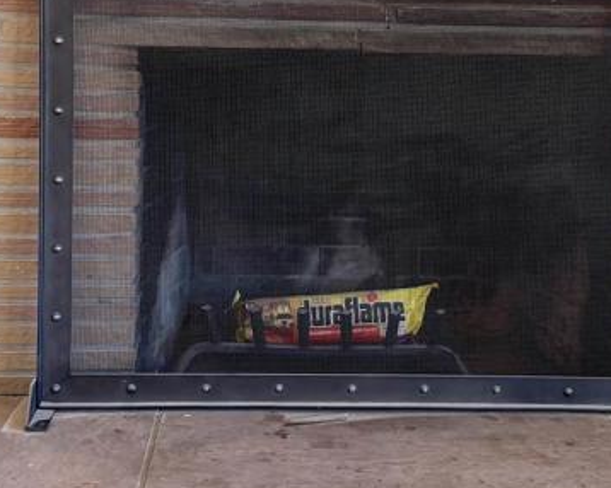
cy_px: 125
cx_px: 358
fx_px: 1211
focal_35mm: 67
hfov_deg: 28.3
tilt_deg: -6.9
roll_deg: -1.2
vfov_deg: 22.6
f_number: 1.78
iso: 125
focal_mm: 6.76
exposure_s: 1/118
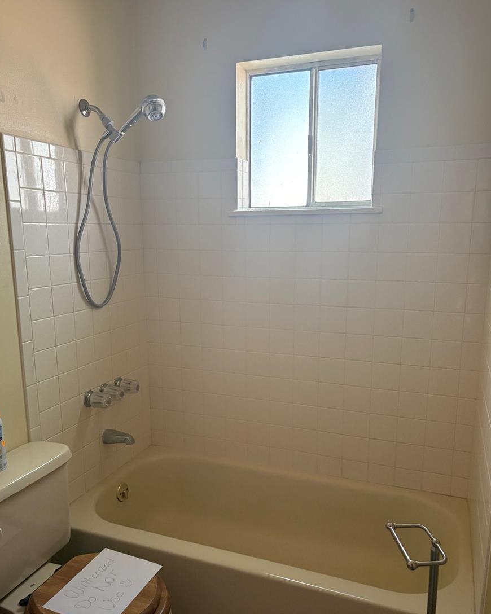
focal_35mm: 28
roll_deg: +0.6
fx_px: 509
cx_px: 249
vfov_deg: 62.1
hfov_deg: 51.5
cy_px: 334
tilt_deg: -11.1
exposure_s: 1/60
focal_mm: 5.96
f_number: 1.6
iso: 200
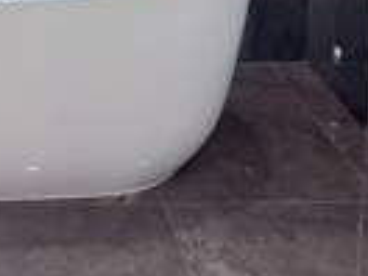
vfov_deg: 15.1
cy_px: -198
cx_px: -45
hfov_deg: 21.3
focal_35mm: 87
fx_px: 925
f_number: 1.78
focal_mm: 6.76
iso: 125
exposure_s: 1/120
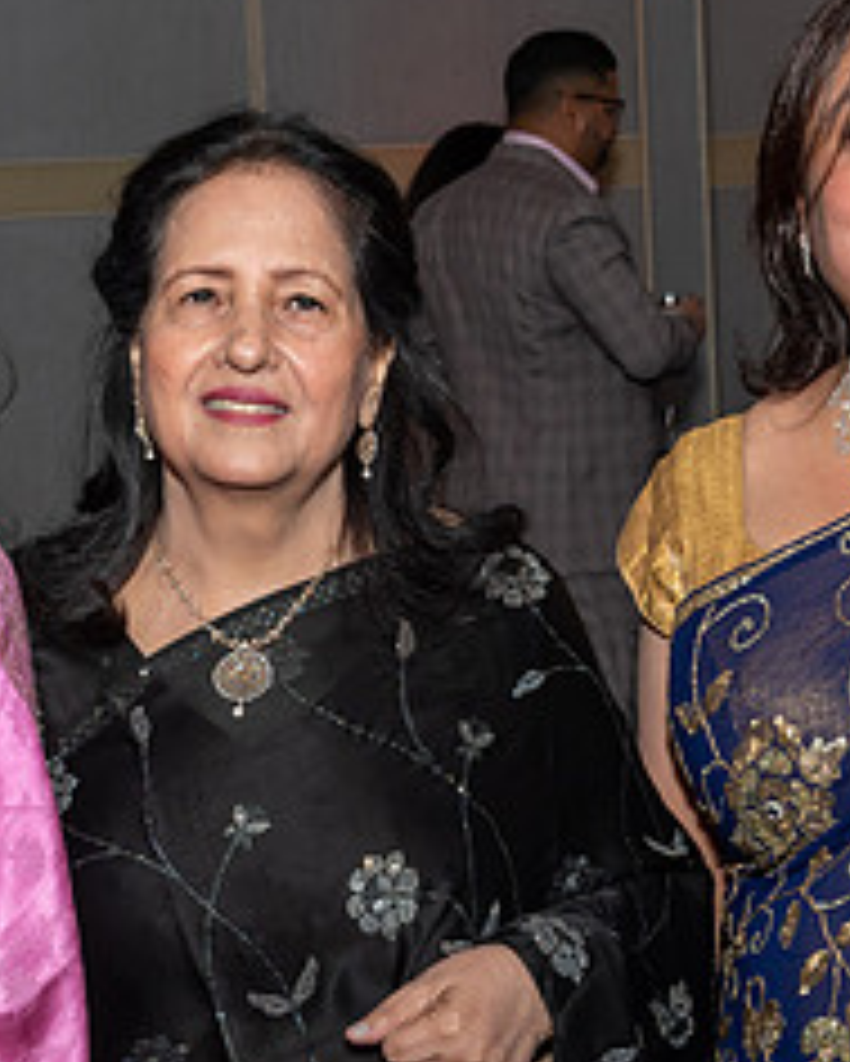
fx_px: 3143
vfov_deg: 19.2
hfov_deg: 15.4
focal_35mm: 100
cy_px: 598
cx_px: 246
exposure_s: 1/250
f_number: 7.1
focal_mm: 26
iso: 400
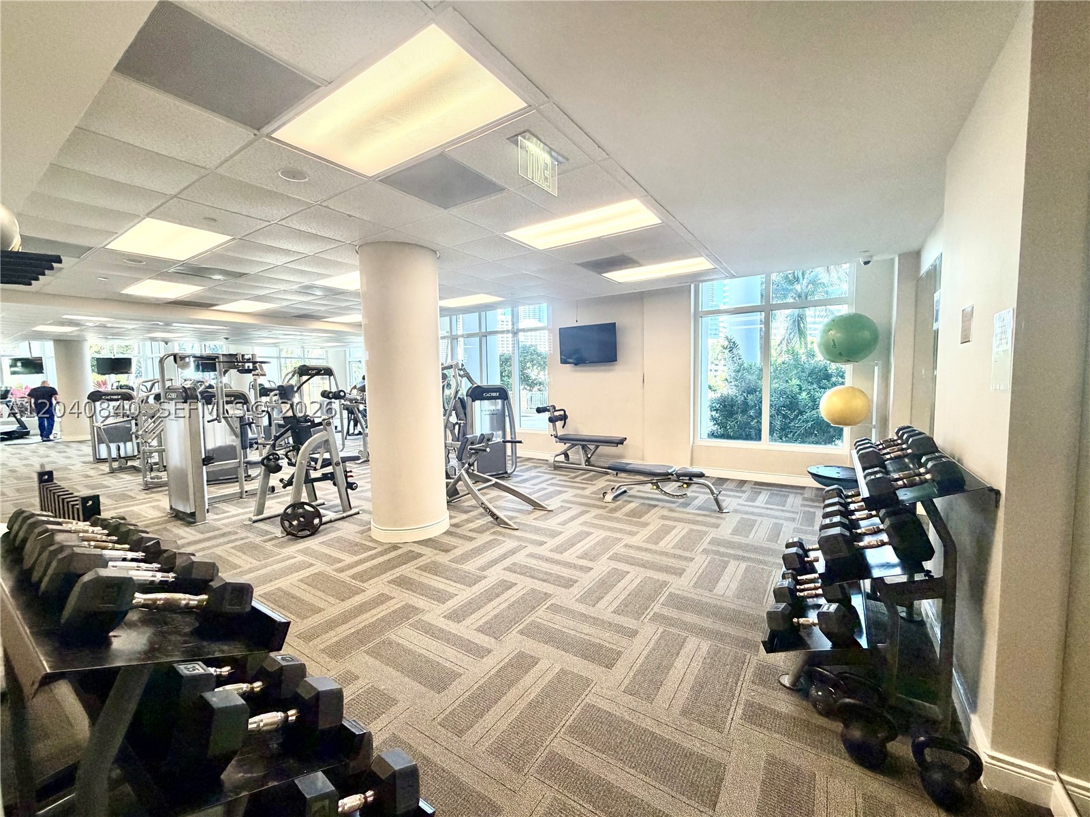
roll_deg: +0.9
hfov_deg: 102.1
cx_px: 545
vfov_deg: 85.7
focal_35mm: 14
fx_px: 441
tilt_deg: -4.3
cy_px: 408
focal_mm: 2.22
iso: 200
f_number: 2.2
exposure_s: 1/60
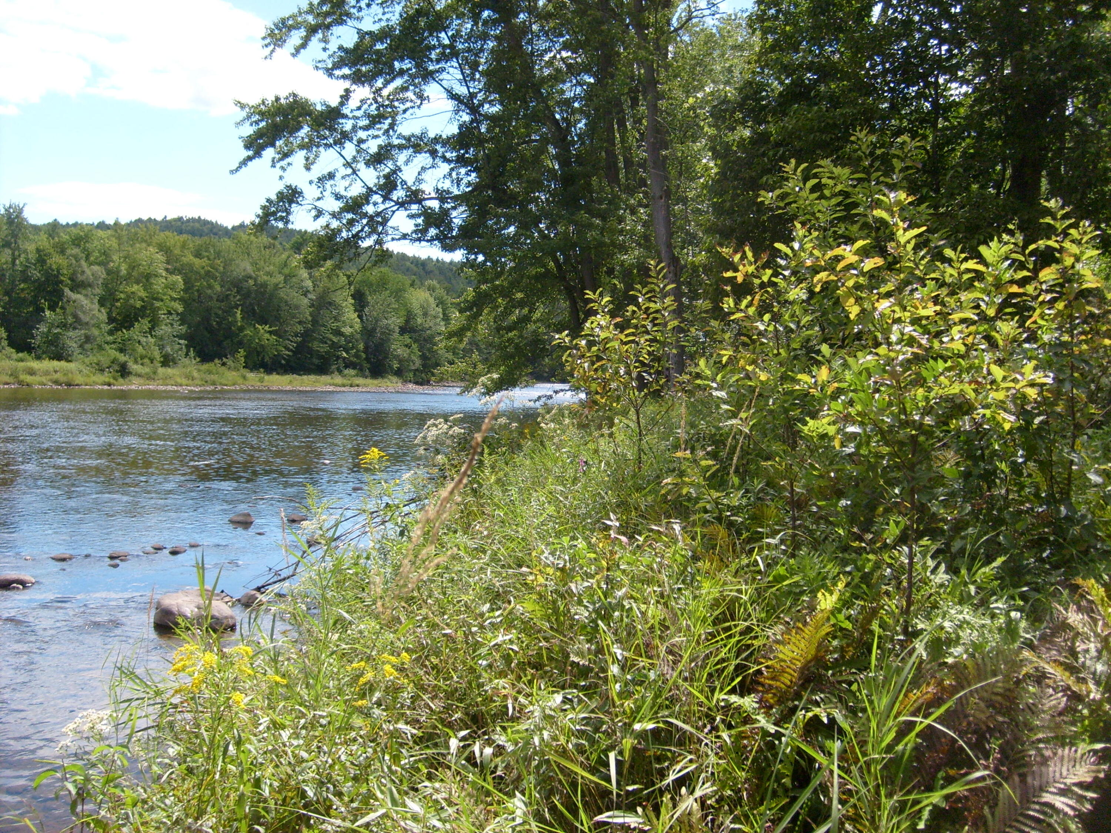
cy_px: 416
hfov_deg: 52.6
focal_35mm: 35
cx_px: 556
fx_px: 1123
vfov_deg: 40.7
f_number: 7.1
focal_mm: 5.8
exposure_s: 1/180
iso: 80
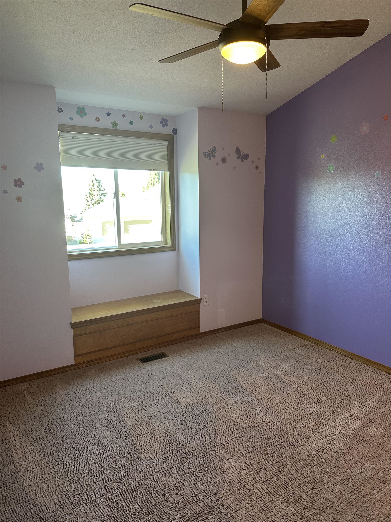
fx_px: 361
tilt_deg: -8.8
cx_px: 196
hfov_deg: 56.8
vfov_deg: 71.6
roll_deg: +0.7
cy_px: 261
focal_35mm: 24
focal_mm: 6.86
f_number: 1.78
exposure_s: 1/60
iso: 125
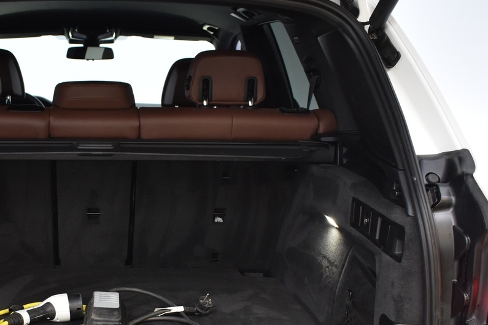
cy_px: 295
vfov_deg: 23.9
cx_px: 105
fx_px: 745
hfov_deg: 35.2
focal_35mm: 55
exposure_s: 1/30
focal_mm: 18
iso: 1000
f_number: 3.5
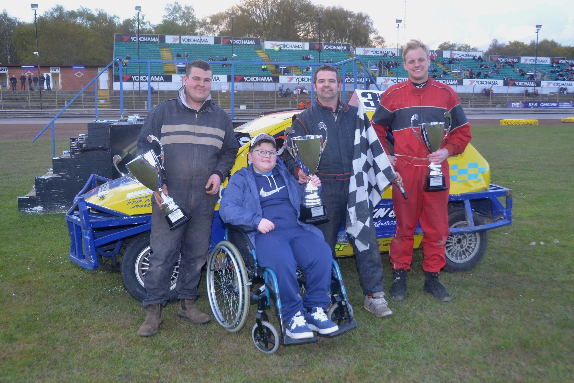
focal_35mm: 30
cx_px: 287
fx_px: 478
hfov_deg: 61.9
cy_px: 192
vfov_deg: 43.6
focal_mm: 20
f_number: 3.5
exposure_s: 1/200
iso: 320
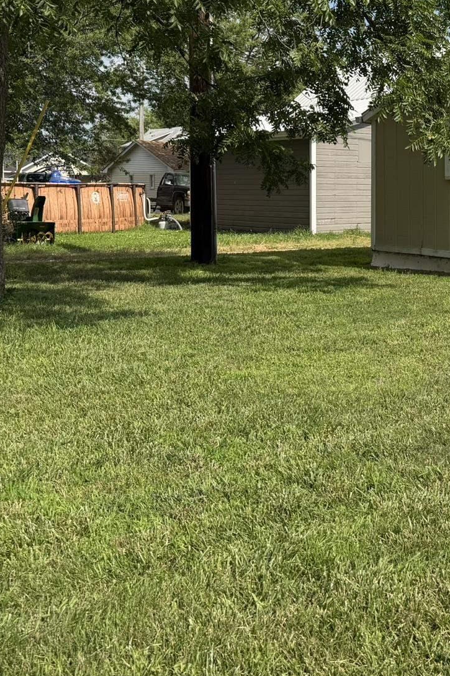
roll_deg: -0.9
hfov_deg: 27.0
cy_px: 235
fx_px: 881
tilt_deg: -2.9
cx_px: 452
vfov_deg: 41.5
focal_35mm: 47
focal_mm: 6.76
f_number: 1.78
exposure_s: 1/4975
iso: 80
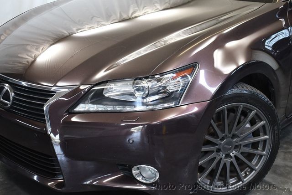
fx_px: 438
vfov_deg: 25.1
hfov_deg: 36.8
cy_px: 98
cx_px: 146
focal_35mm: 54
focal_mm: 27
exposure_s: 1/125
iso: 1400
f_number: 4
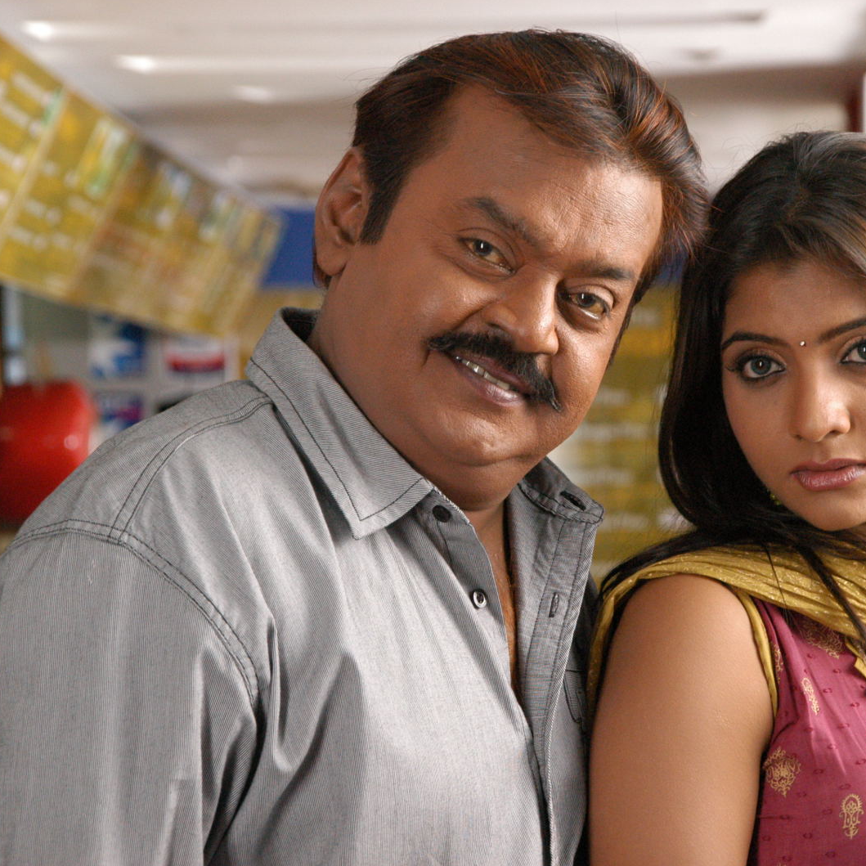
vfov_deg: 11.3
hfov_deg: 11.3
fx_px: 4359
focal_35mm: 154
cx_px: 525
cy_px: 432
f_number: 6.7
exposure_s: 1/125
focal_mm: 80
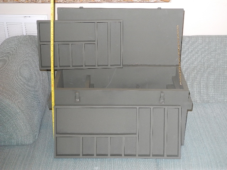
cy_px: 85
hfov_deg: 31.7
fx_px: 400
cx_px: 114
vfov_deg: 24.0
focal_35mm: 61
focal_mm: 13
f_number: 3.5
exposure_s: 1/30
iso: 400
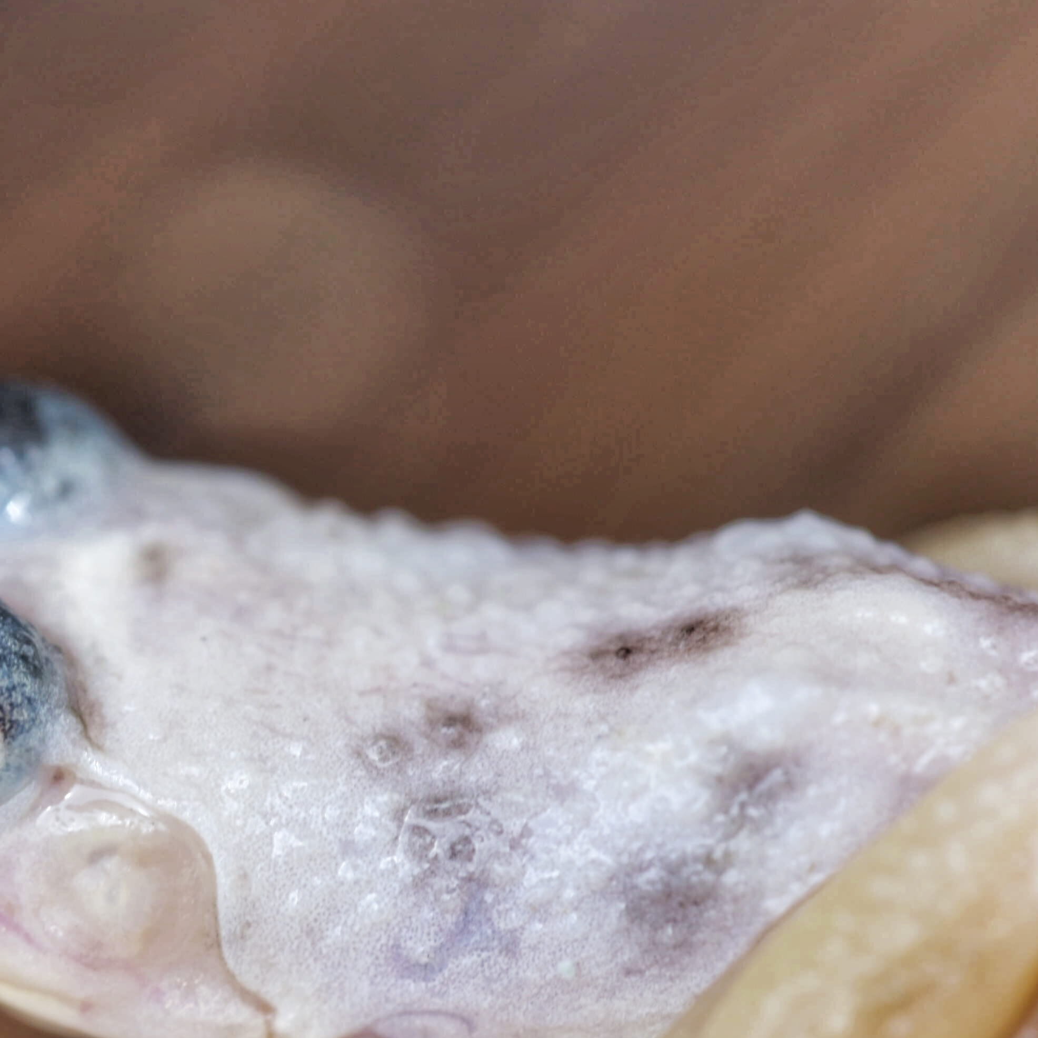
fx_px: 13197
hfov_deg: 4.5
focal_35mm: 389
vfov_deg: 4.5
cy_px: 795
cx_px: 185
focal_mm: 150
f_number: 3.5
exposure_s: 1/400
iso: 160
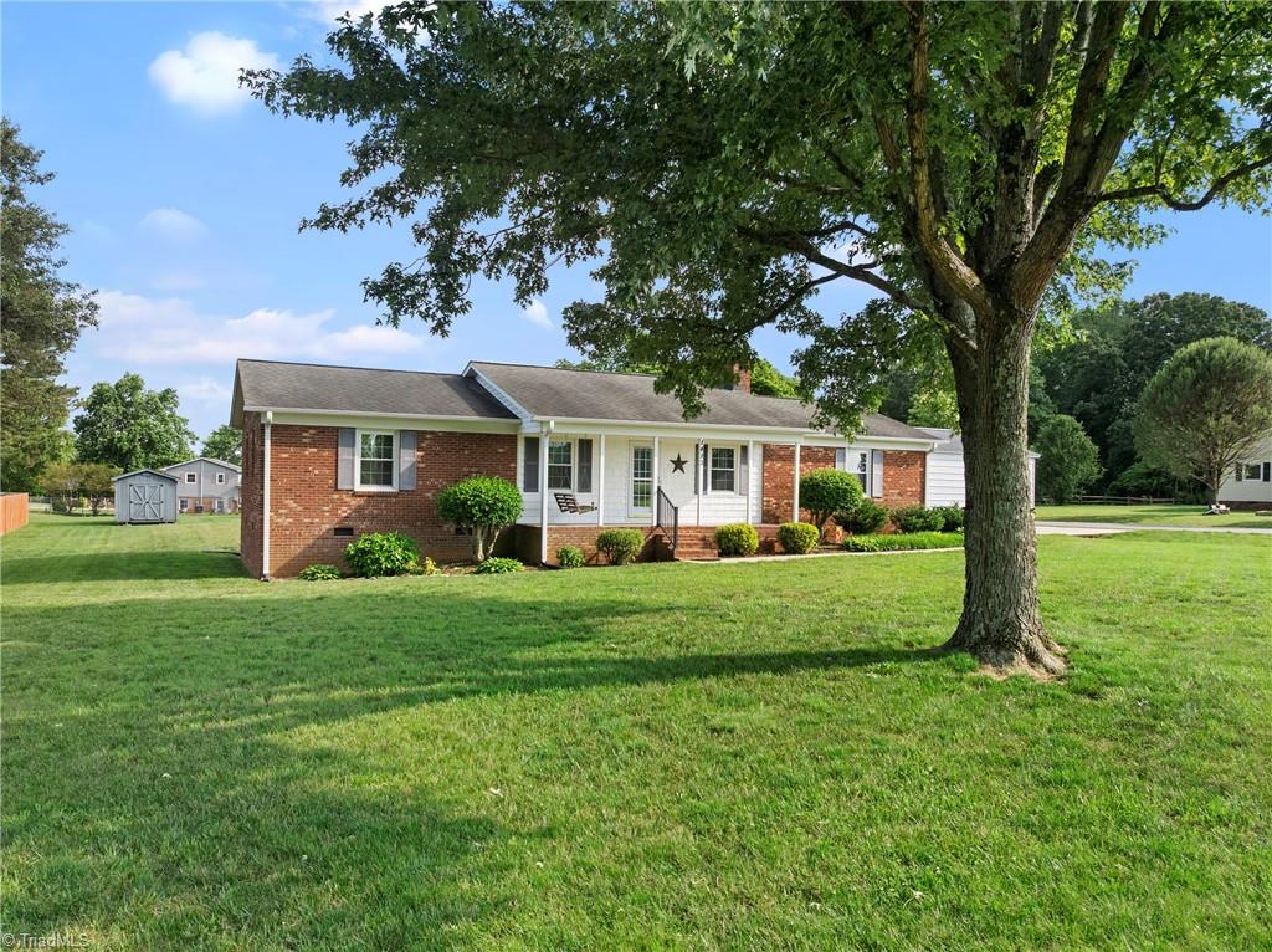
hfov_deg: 71.6
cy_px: 476
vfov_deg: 56.7
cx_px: 636
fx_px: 881
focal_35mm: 24
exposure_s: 1/800
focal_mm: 12.29
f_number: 2.8
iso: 190
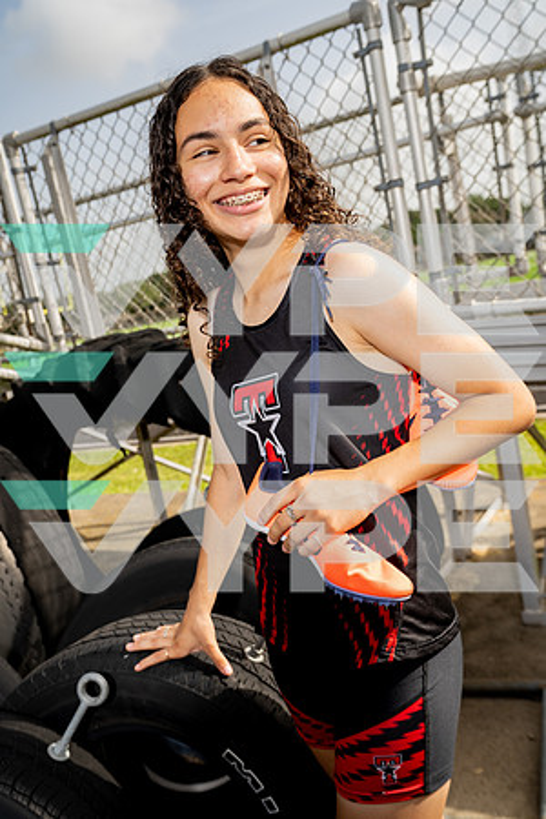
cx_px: 273
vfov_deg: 55.8
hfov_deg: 38.9
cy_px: 410
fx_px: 773
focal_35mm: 34
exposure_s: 1/250
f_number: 5.6
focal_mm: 34
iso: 100
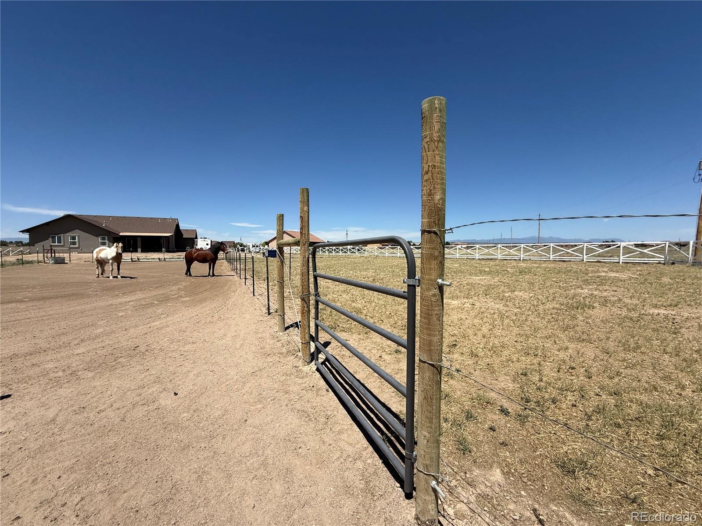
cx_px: 351
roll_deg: +2.7
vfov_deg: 85.7
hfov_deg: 102.1
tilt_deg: -3.9
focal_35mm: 14
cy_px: 263
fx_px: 284
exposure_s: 1/3663
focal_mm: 2.22
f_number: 2.2
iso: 50
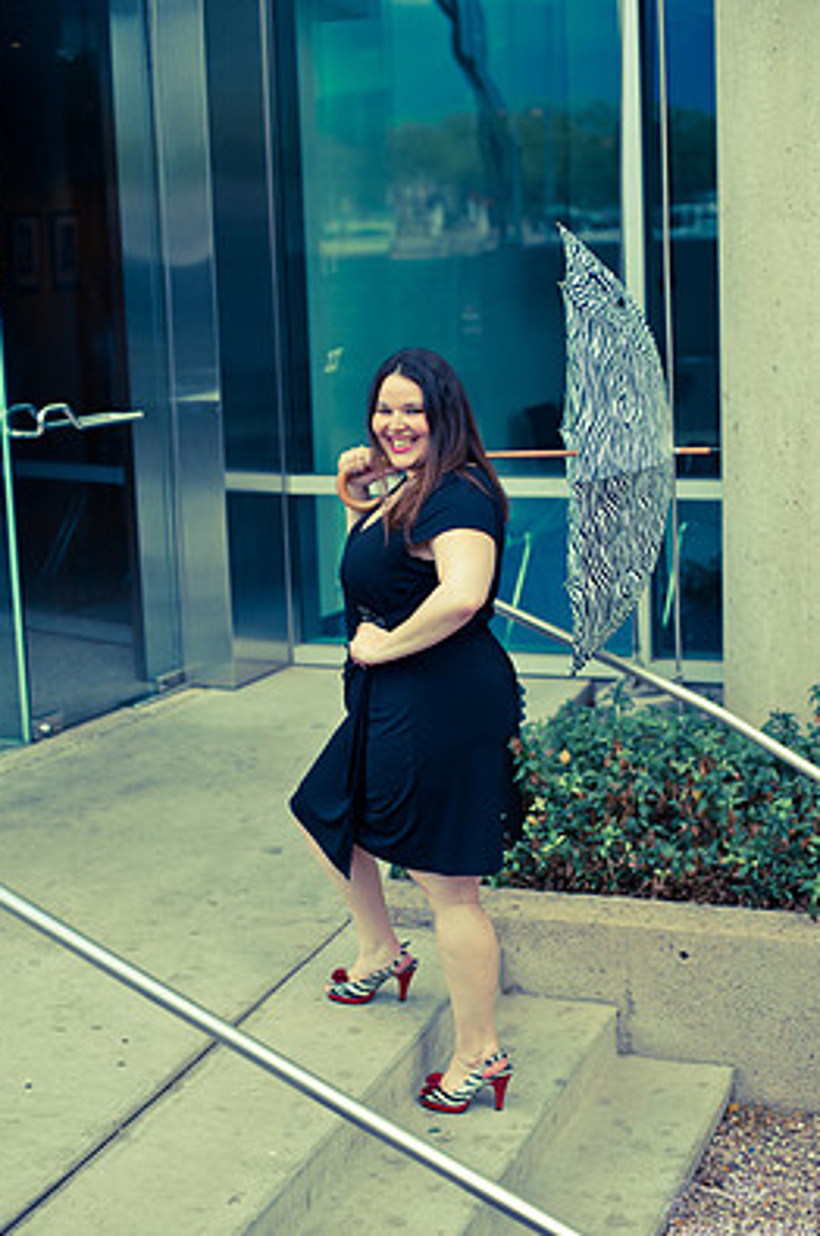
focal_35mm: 57
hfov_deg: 23.7
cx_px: 374
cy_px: 601
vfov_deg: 35.1
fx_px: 1954
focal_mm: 50
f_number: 2.8
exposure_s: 1/250
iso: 200
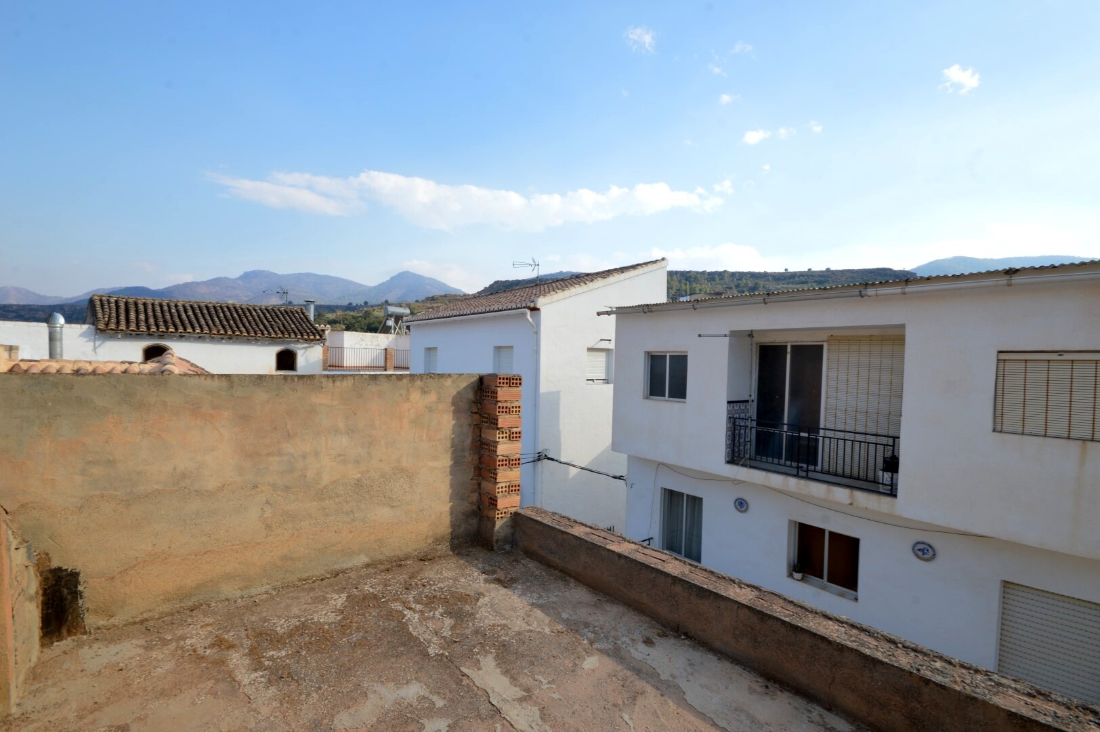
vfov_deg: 77.2
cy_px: 366
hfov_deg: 100.4
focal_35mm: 15
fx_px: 458
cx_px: 550
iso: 140
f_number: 18
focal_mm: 10
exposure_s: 1/30
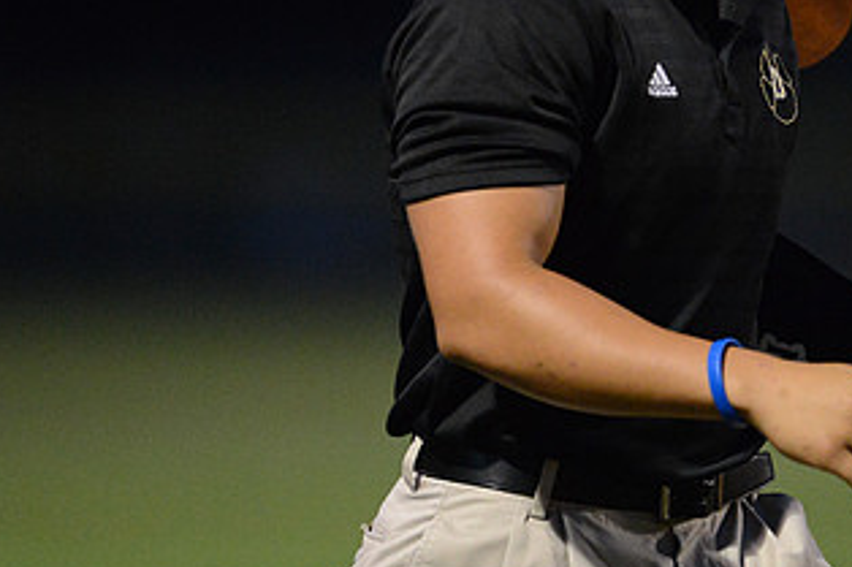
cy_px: 65
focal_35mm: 740
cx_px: 635
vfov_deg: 1.9
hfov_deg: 2.8
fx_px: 17503
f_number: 2.8
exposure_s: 1/800
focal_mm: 400
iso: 12800
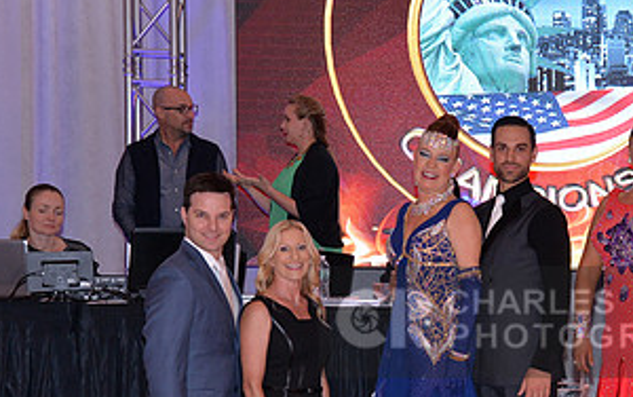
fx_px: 2106
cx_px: 549
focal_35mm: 122
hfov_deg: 16.9
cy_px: 322
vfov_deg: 10.7
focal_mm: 62
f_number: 5
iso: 1600
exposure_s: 1/250
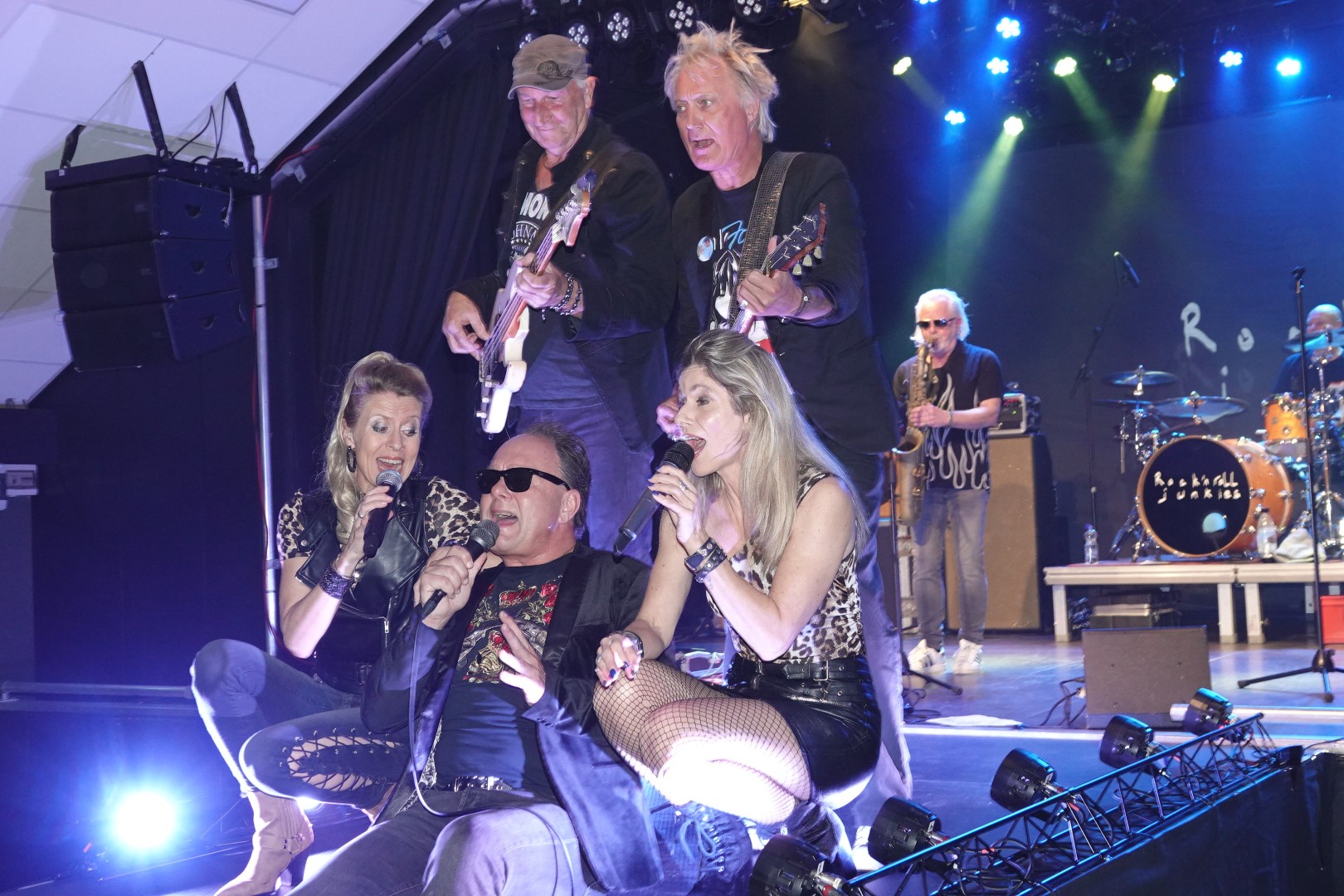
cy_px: 448
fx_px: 1643
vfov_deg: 30.5
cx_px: 672
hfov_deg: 44.5
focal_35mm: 44
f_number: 3.2
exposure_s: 1/15
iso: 1000
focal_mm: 16.31
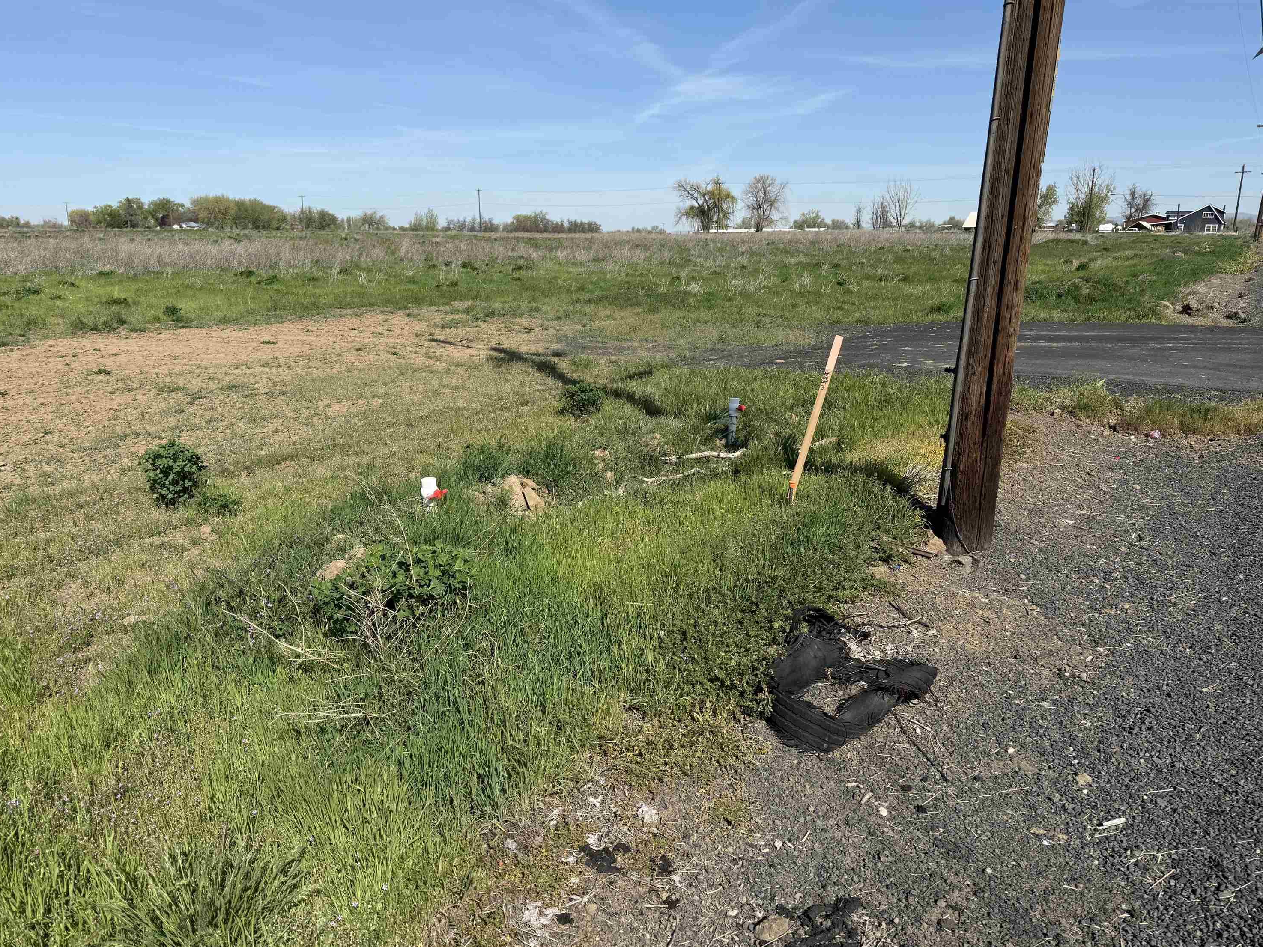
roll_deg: -1.0
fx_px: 912
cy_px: 459
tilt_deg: -13.3
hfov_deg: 69.4
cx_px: 612
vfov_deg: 54.9
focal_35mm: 25
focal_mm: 6.76
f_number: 1.78
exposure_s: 1/5319
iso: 80
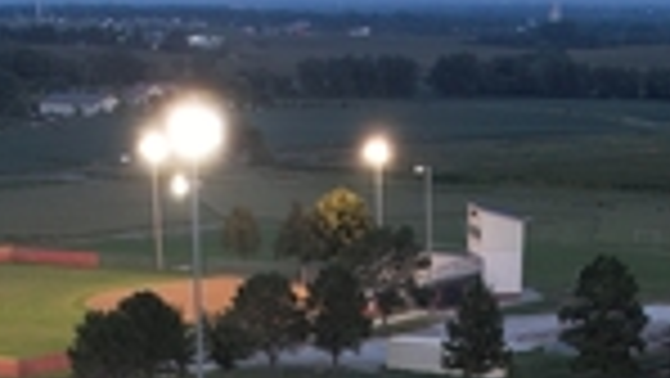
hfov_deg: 19.8
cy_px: 961
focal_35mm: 108
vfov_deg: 9.7
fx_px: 1920
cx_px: 396
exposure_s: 1/15
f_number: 2.8
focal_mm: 8.38
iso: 170
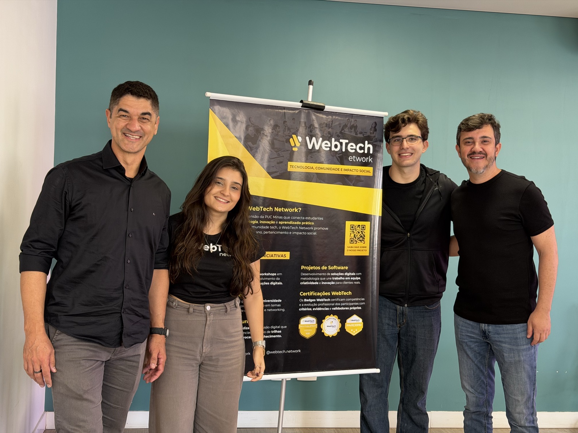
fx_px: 801
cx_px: 289
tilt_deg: -1.4
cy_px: 216
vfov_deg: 30.3
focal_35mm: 48
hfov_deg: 39.7
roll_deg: -2.2
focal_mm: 6.76
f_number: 1.78
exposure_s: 1/60
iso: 125
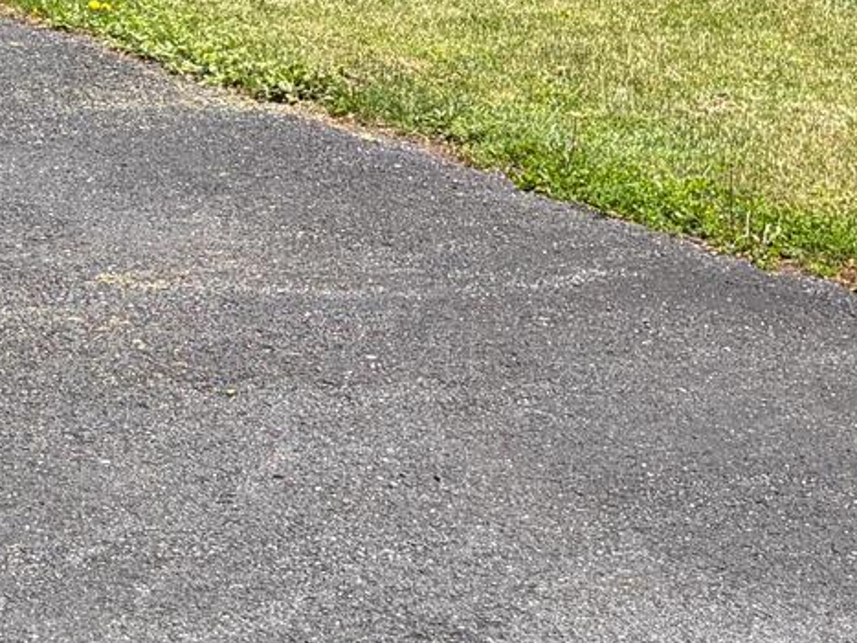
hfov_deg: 15.8
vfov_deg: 12.1
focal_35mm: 114
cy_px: -452
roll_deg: +0.4
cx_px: -439
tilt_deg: +0.9
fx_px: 2822
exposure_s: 1/2012
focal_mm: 5.96
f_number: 1.6
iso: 50
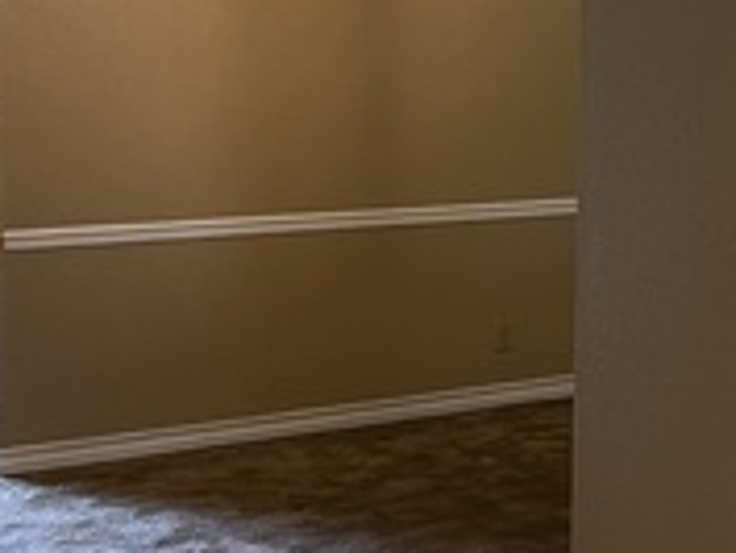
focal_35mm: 94
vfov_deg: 15.6
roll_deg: -0.8
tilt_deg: -4.5
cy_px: 112
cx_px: 736
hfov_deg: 20.2
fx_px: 2000
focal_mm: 5.7
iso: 125
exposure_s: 1/60
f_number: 1.5
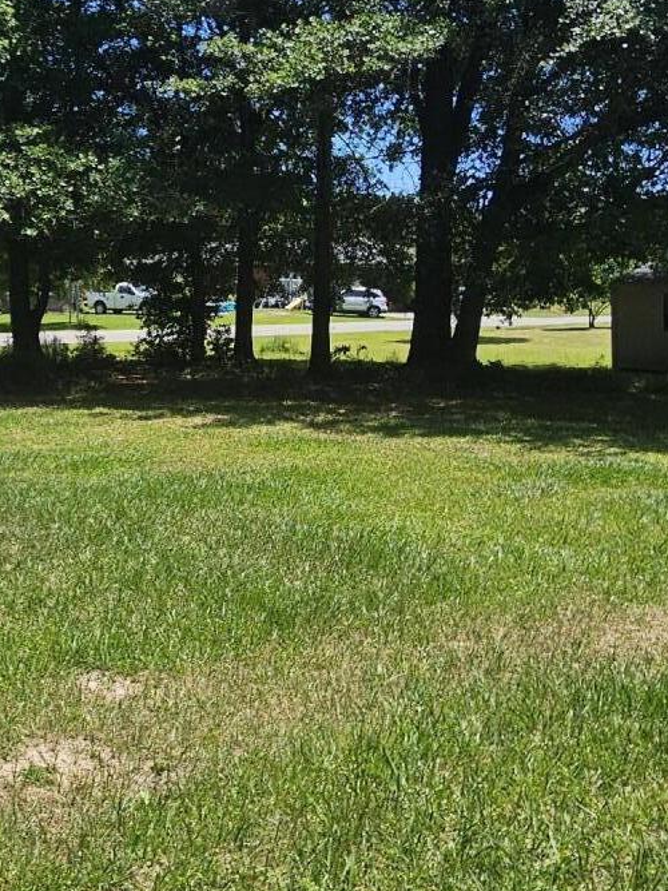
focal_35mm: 39
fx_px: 1004
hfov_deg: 35.4
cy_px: 381
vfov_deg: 47.7
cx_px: 116
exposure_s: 1/2027
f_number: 2.2
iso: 50
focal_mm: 2.2
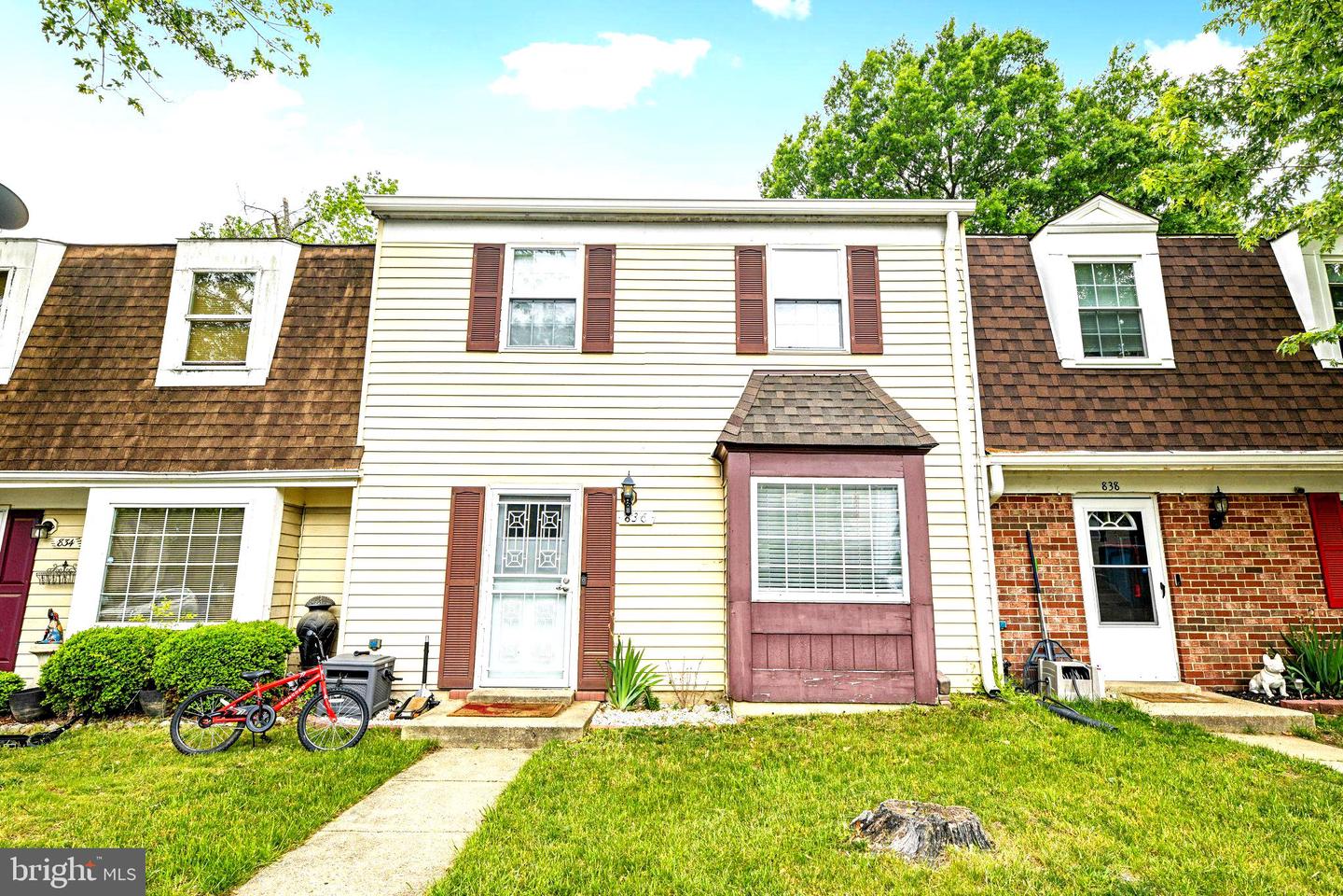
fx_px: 671
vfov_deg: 67.4
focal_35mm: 18
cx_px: 672
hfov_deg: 90.0
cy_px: 448
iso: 100
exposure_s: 1/125
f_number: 8
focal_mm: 18
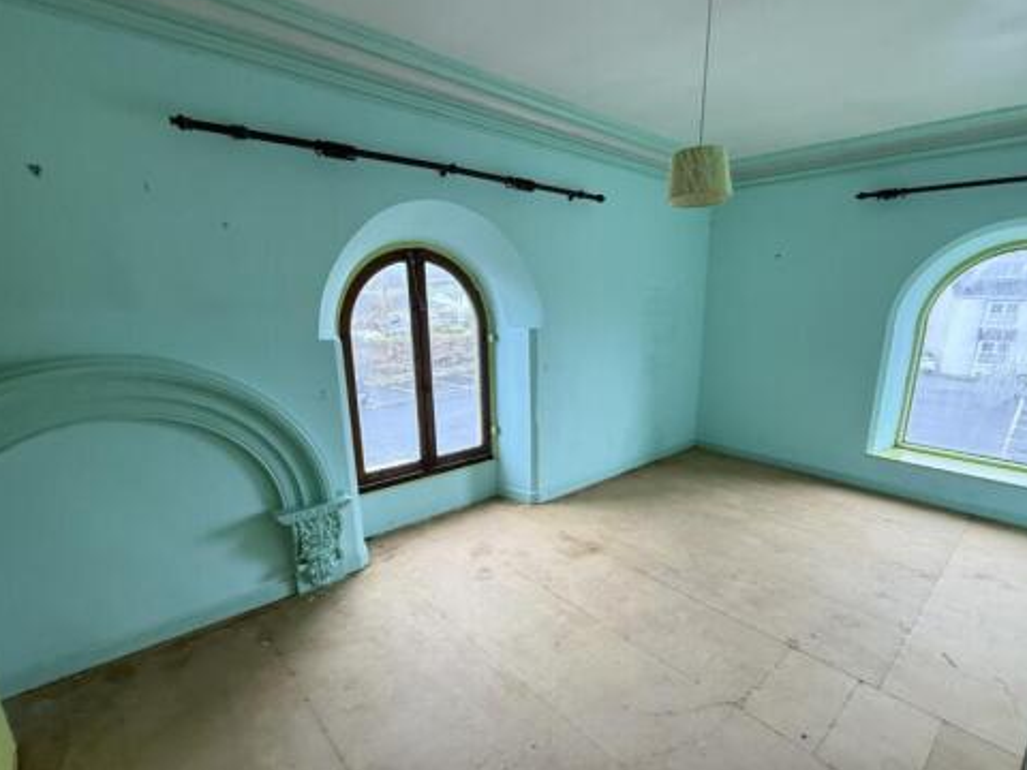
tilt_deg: -17.0
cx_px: 577
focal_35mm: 17
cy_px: 433
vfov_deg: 74.4
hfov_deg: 90.6
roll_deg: +0.1
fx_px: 504
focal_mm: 2.22
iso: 400
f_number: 2.2
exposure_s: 1/60
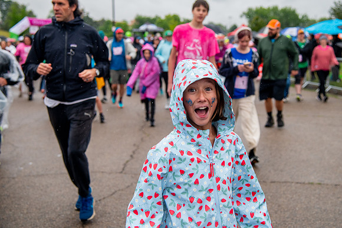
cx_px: 184
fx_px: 549
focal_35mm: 58
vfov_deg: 23.4
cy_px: 96
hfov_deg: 34.6
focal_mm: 50
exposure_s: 1/1600
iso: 1600
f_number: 4
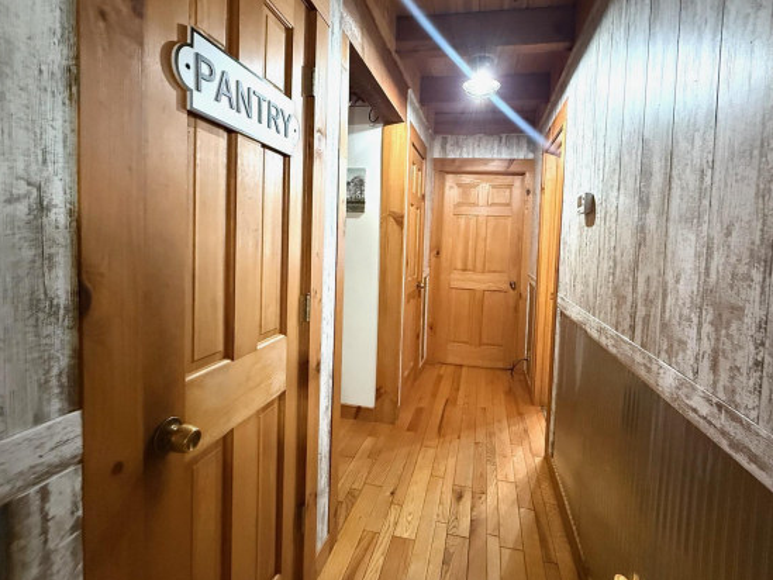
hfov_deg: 90.8
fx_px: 380
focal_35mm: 17
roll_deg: -2.3
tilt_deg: -2.9
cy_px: 262
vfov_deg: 74.6
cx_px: 420
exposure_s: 1/60
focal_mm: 2.22
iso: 1250
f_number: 2.2
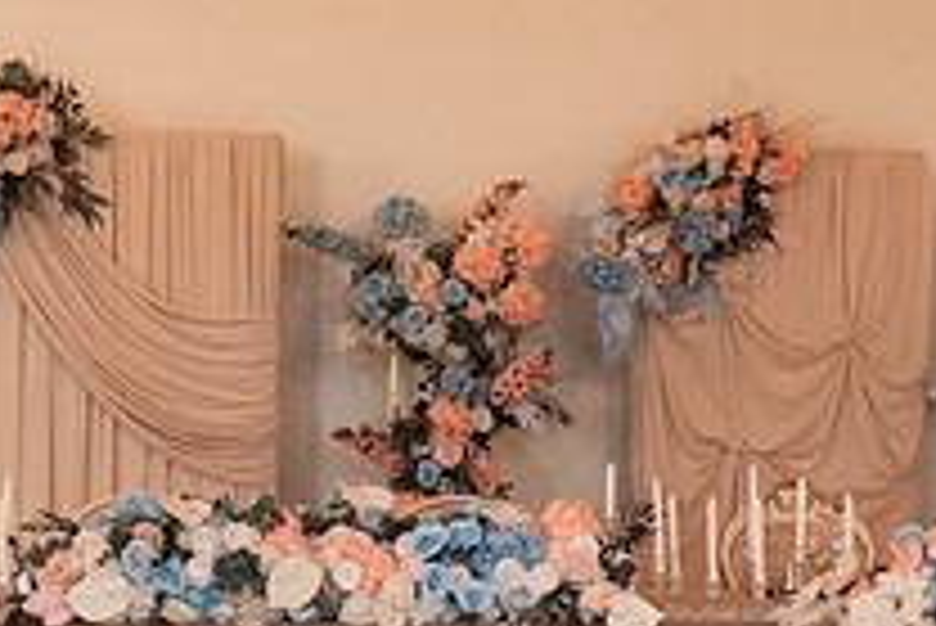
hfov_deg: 17.1
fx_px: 3018
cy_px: 547
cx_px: 1034
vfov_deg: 11.8
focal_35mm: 116
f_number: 2
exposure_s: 1/200
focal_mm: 35
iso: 1250
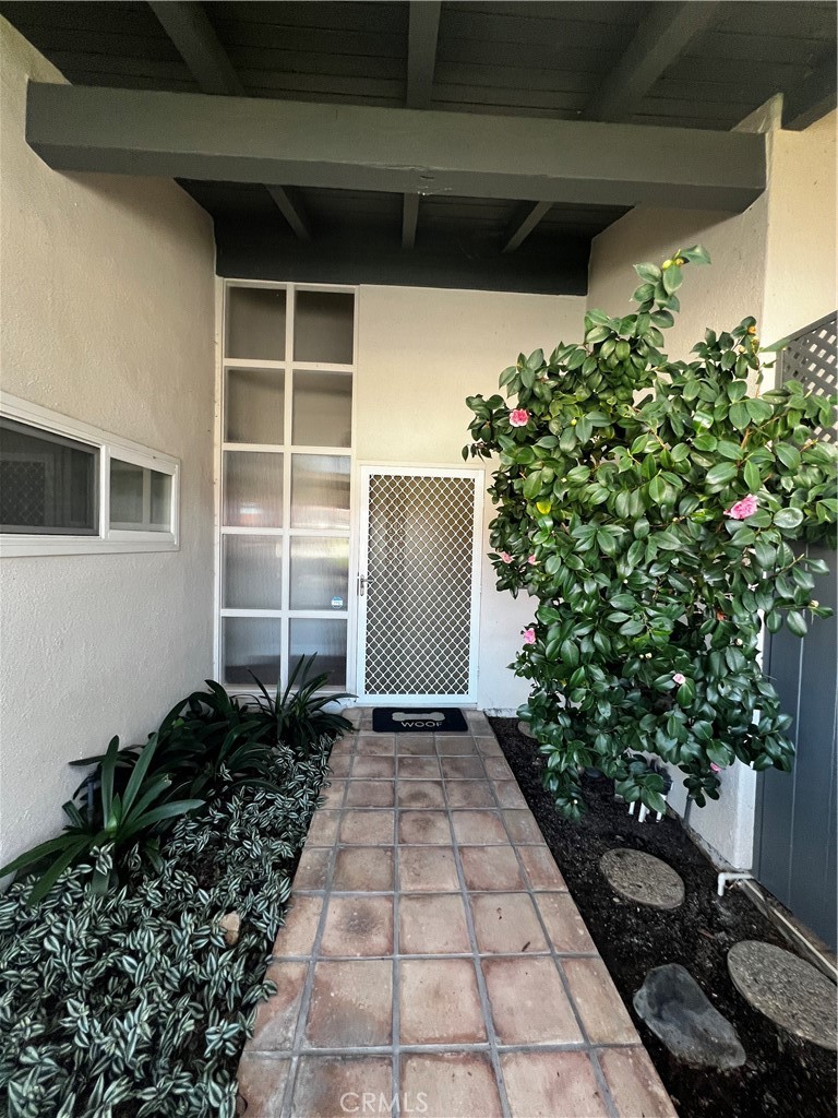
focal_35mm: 13
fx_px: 420
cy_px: 559
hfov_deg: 89.9
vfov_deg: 106.2
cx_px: 419
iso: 125
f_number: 1.8
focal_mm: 1.57
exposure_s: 1/99
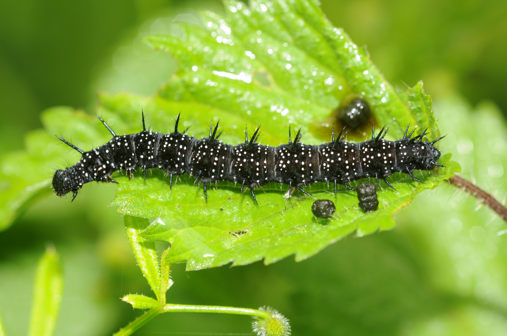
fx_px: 2215
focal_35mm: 158
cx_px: 254
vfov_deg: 8.7
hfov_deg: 13.1
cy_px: 168
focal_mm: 105
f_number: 8
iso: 200
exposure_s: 1/60
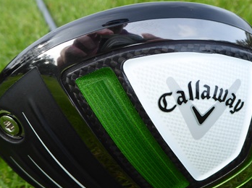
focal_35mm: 58
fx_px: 422
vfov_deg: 25.0
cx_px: 151
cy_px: 128
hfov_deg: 33.2
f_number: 3.5
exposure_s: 1/160
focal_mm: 5.4
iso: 80
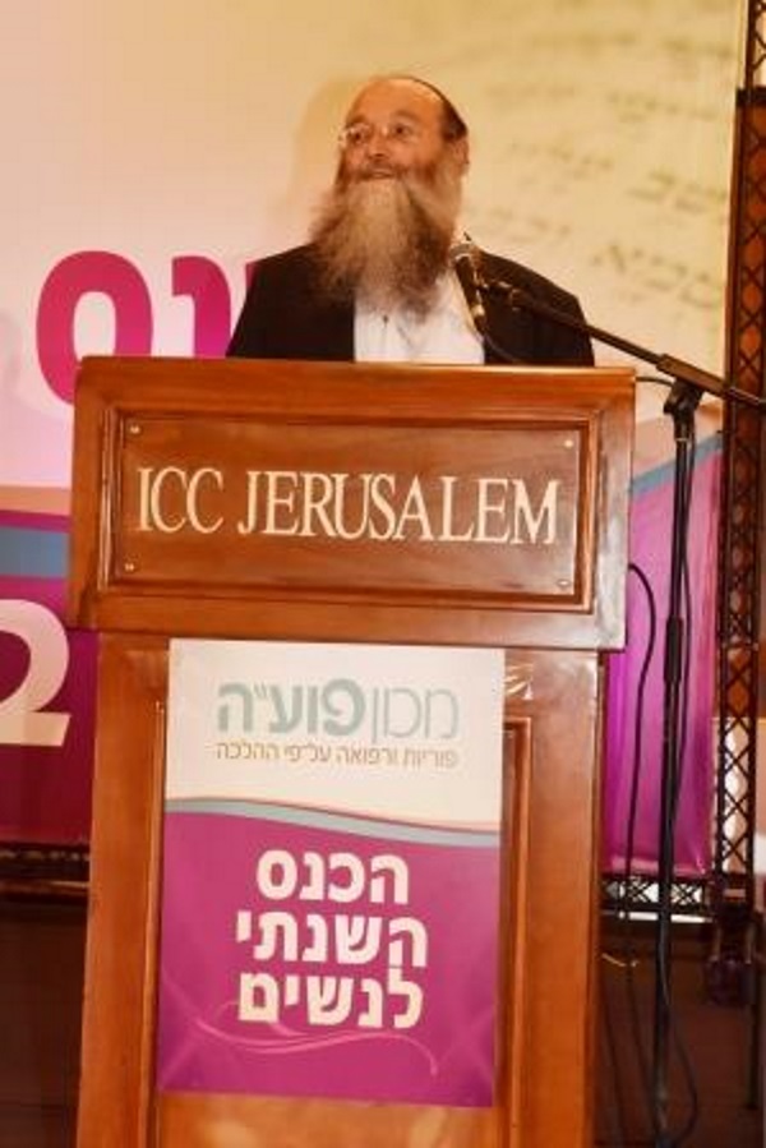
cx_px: 383
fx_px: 1148
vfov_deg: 53.1
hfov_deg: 36.9
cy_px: 574
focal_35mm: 36
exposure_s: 1/60
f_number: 5.6
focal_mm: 24
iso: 1250
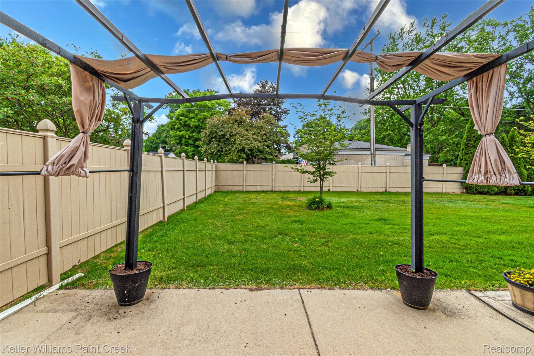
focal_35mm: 15
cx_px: 267
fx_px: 222
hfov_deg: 100.4
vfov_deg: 77.3
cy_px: 178
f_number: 20
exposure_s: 1/100
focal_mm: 10
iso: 320
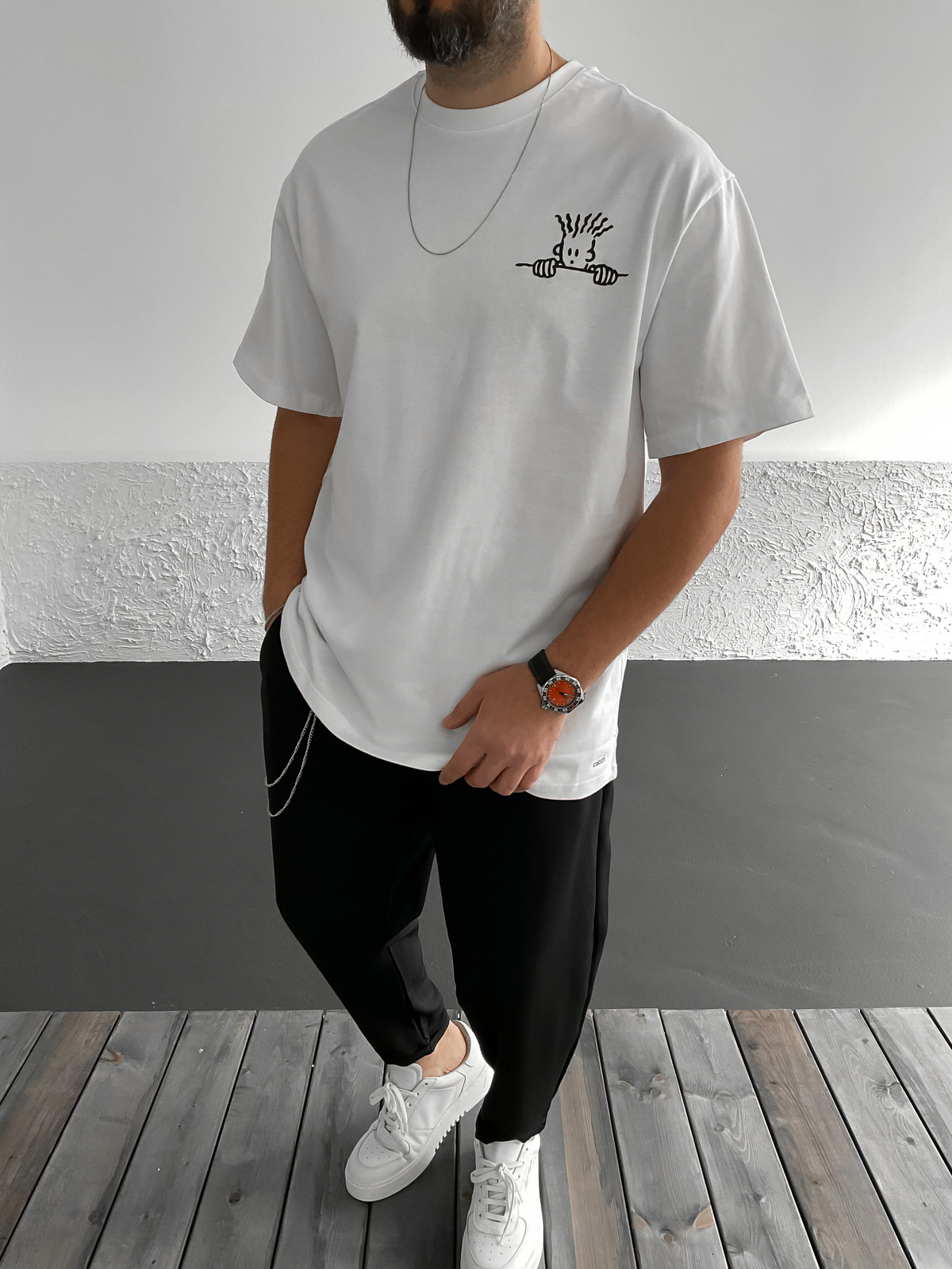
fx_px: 1063
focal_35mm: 29
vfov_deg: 61.7
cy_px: 634
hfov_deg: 48.2
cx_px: 476
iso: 64
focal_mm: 3
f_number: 1.8
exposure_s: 1/100
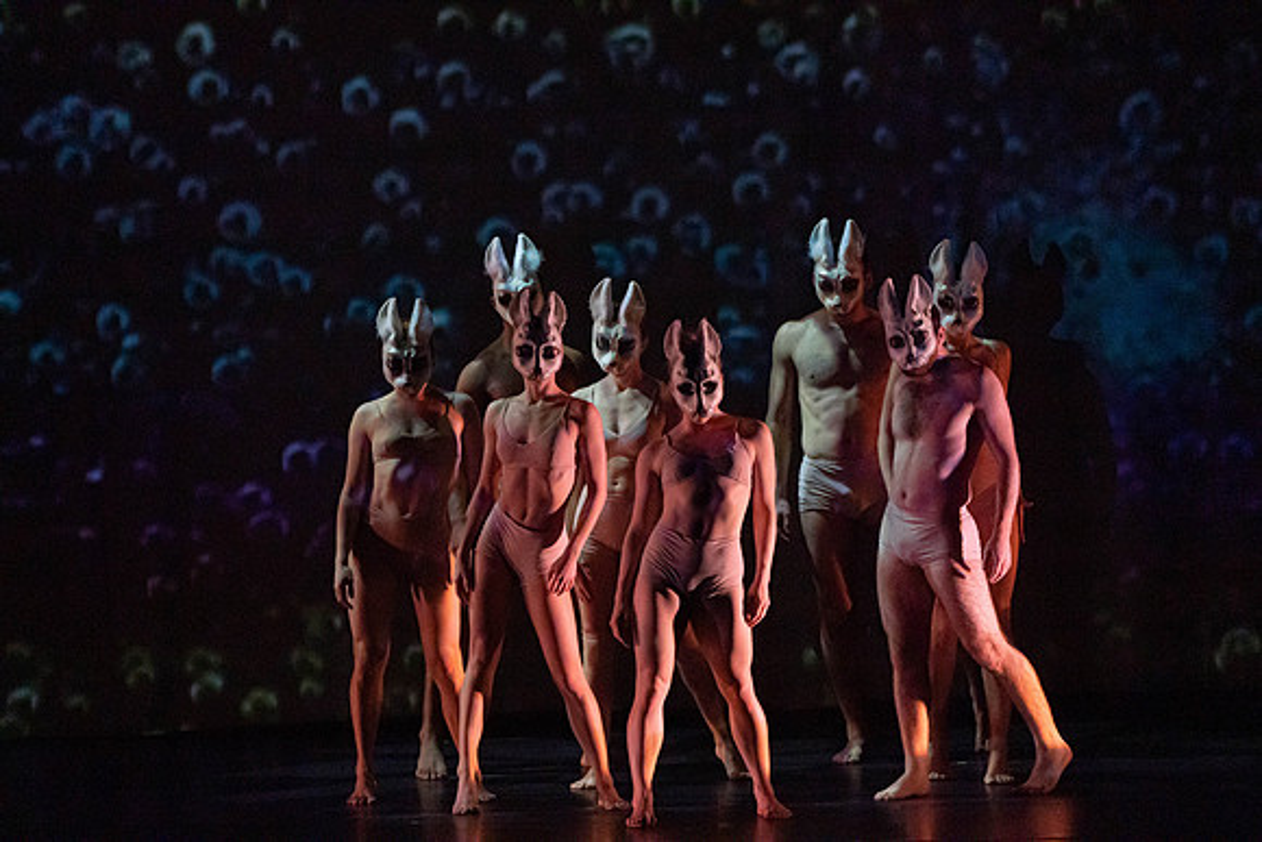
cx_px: 631
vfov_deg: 4.1
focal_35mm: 336
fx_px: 11781
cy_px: 421
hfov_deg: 6.1
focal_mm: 336
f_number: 5.6
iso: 8000
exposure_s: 1/250
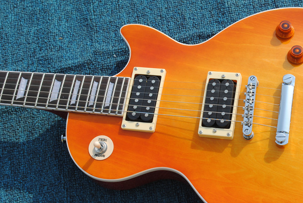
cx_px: 221
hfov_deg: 25.4
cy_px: 116
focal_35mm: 79
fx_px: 665
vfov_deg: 17.3
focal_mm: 36
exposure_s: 1/250
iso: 100
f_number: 8
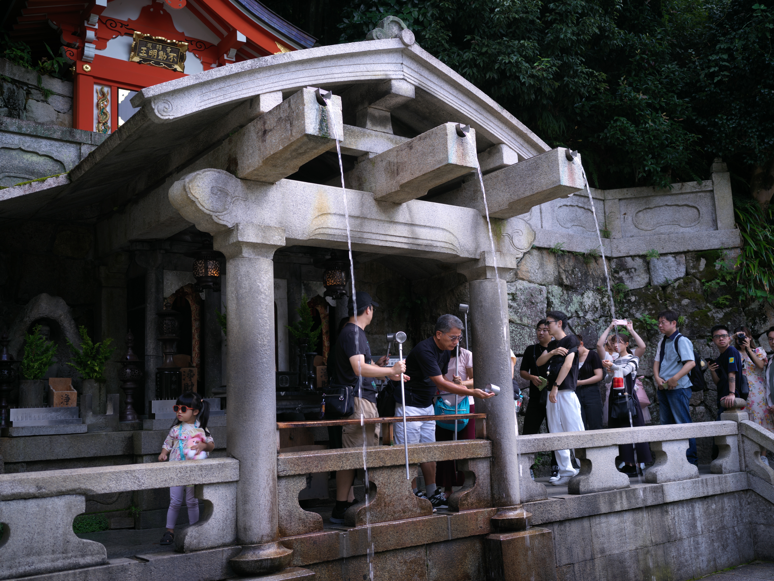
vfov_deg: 40.7
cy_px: 290
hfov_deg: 52.6
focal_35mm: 35
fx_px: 783
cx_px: 387
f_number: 4.5
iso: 100
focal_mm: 45
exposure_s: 1/100
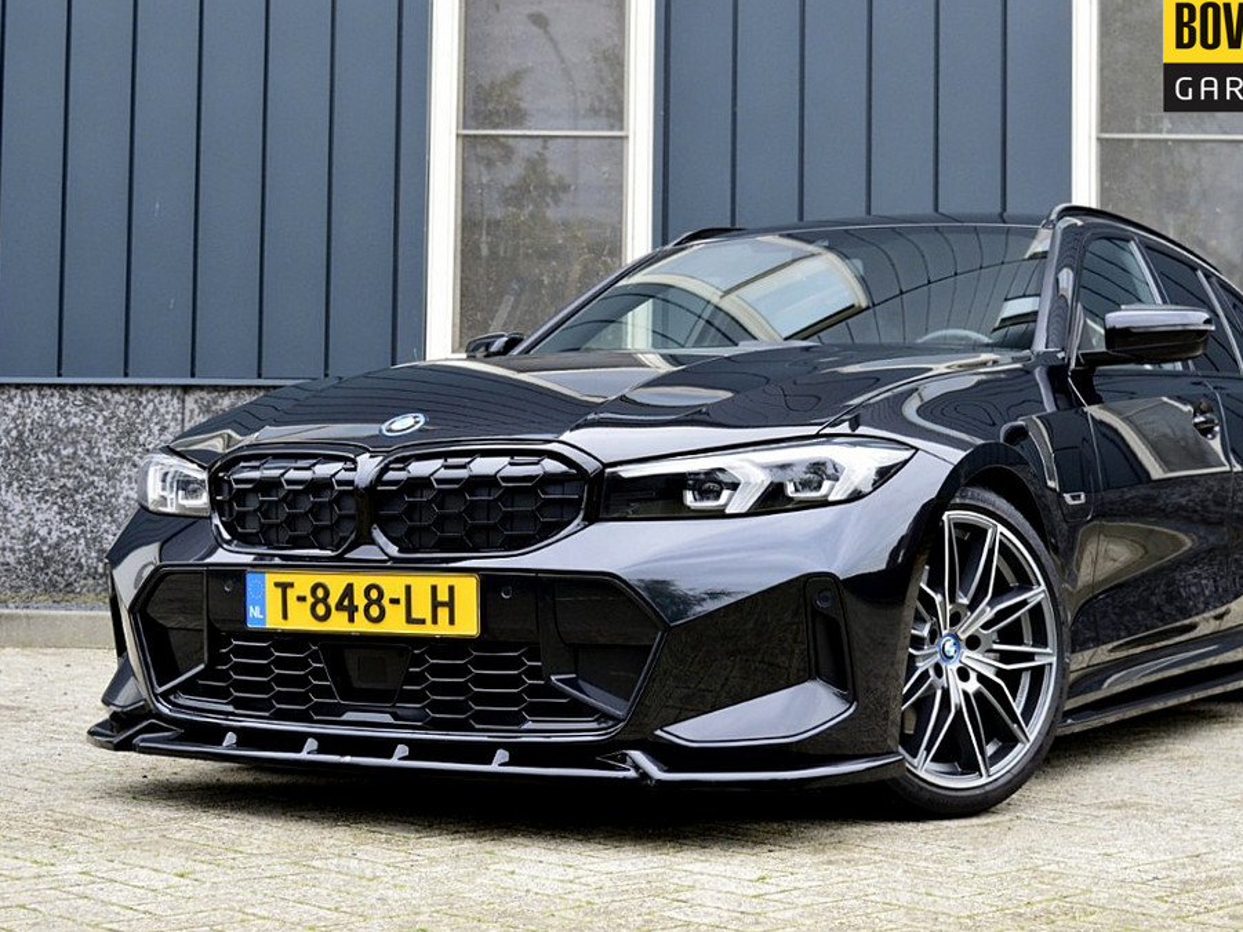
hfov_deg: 32.7
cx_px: 695
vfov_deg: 24.8
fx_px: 2119
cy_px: 463
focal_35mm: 59
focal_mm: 36
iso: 800
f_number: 7.1
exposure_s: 1/60
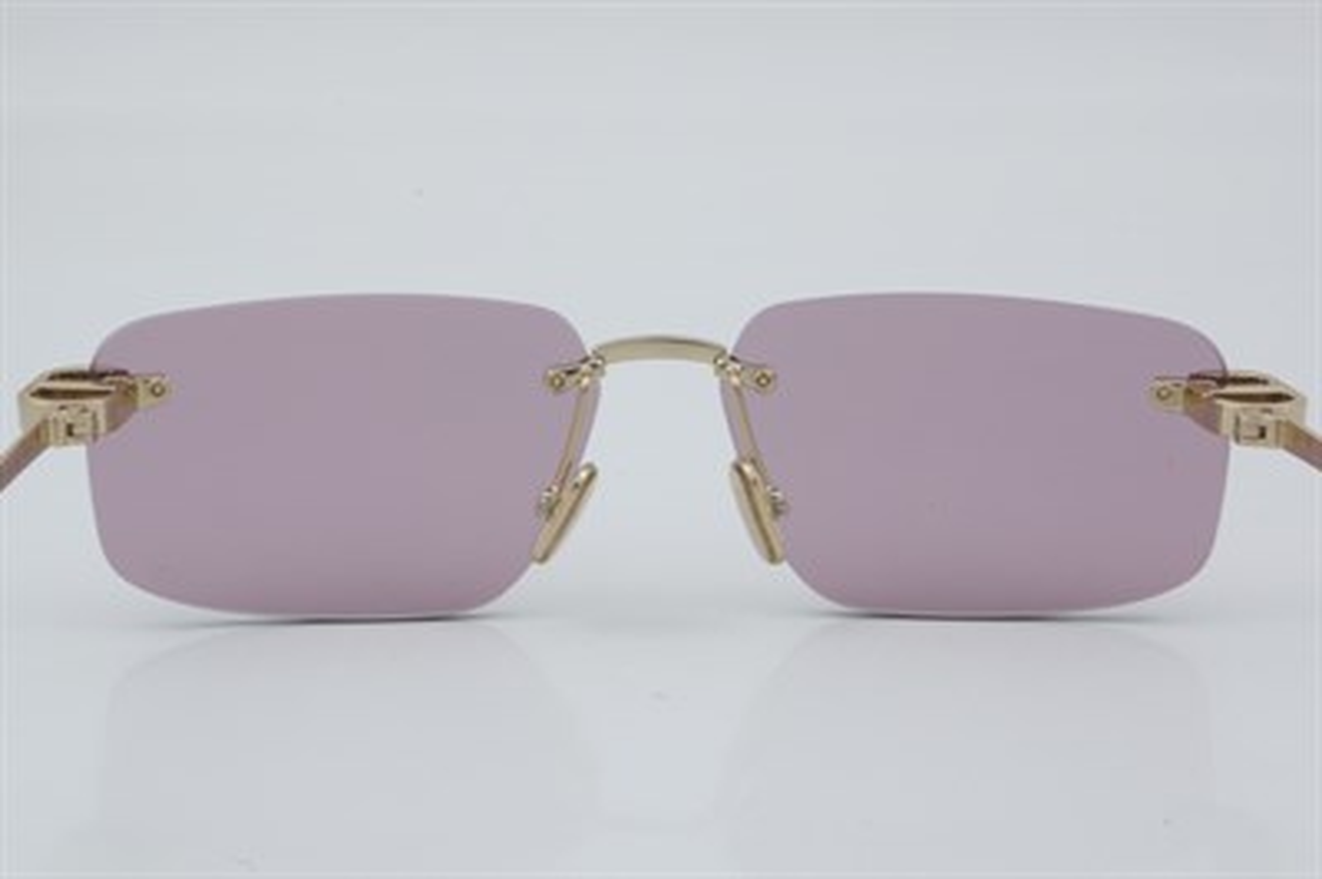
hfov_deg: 24.6
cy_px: 440
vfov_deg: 16.5
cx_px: 661
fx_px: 3027
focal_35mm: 82
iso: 100
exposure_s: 1/4
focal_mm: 55
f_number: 29
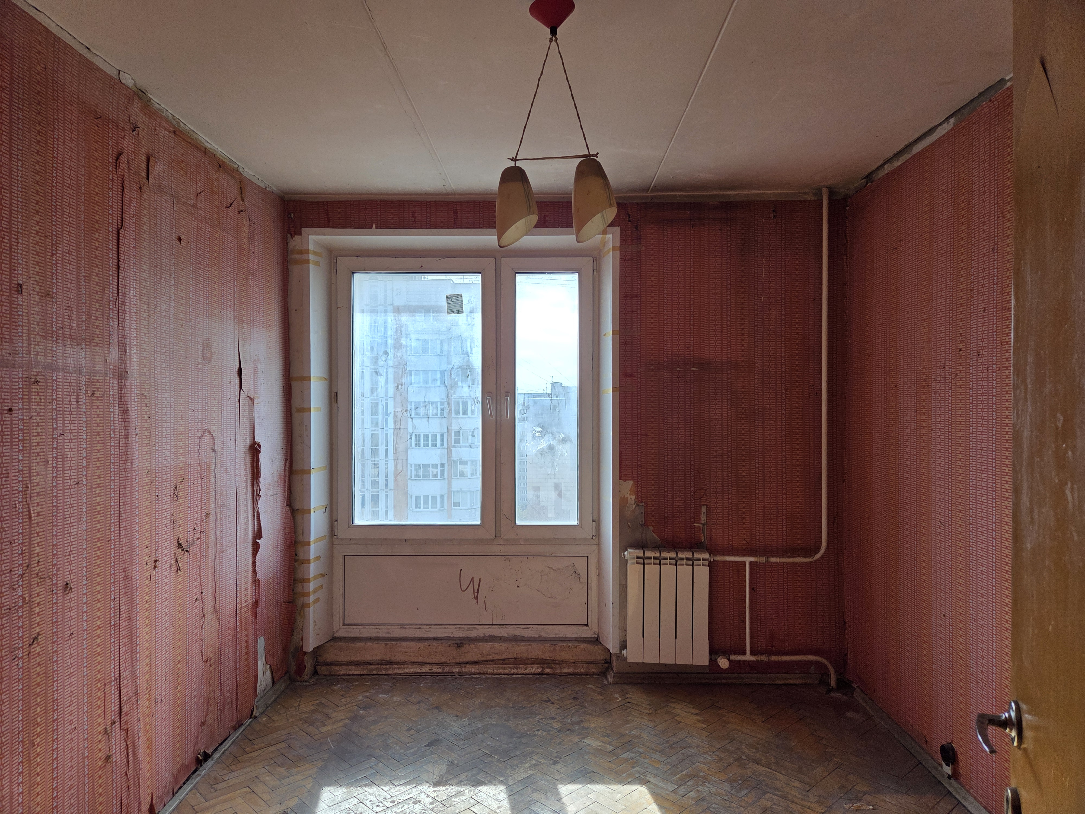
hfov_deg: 73.9
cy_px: 407
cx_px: 542
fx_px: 721
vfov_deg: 58.9
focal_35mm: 23
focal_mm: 5.4
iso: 32
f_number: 1.8
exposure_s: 1/180
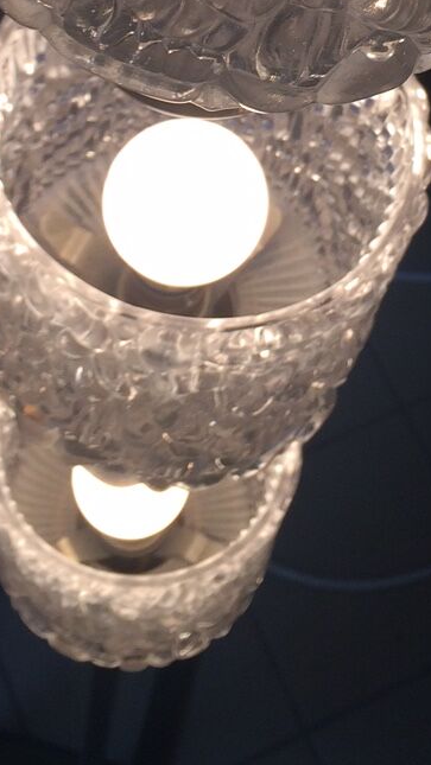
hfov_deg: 15.1
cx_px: 204
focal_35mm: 80
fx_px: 1625
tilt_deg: -56.3
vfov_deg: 25.2
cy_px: -12
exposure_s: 1/145
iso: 32
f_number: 2.2
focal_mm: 4.15
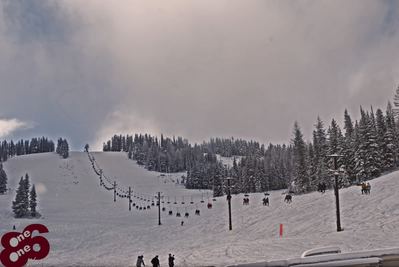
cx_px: 200
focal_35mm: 45
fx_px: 499
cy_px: 134
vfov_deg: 30.0
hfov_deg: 43.6
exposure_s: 1/125
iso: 200
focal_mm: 30
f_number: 5.6
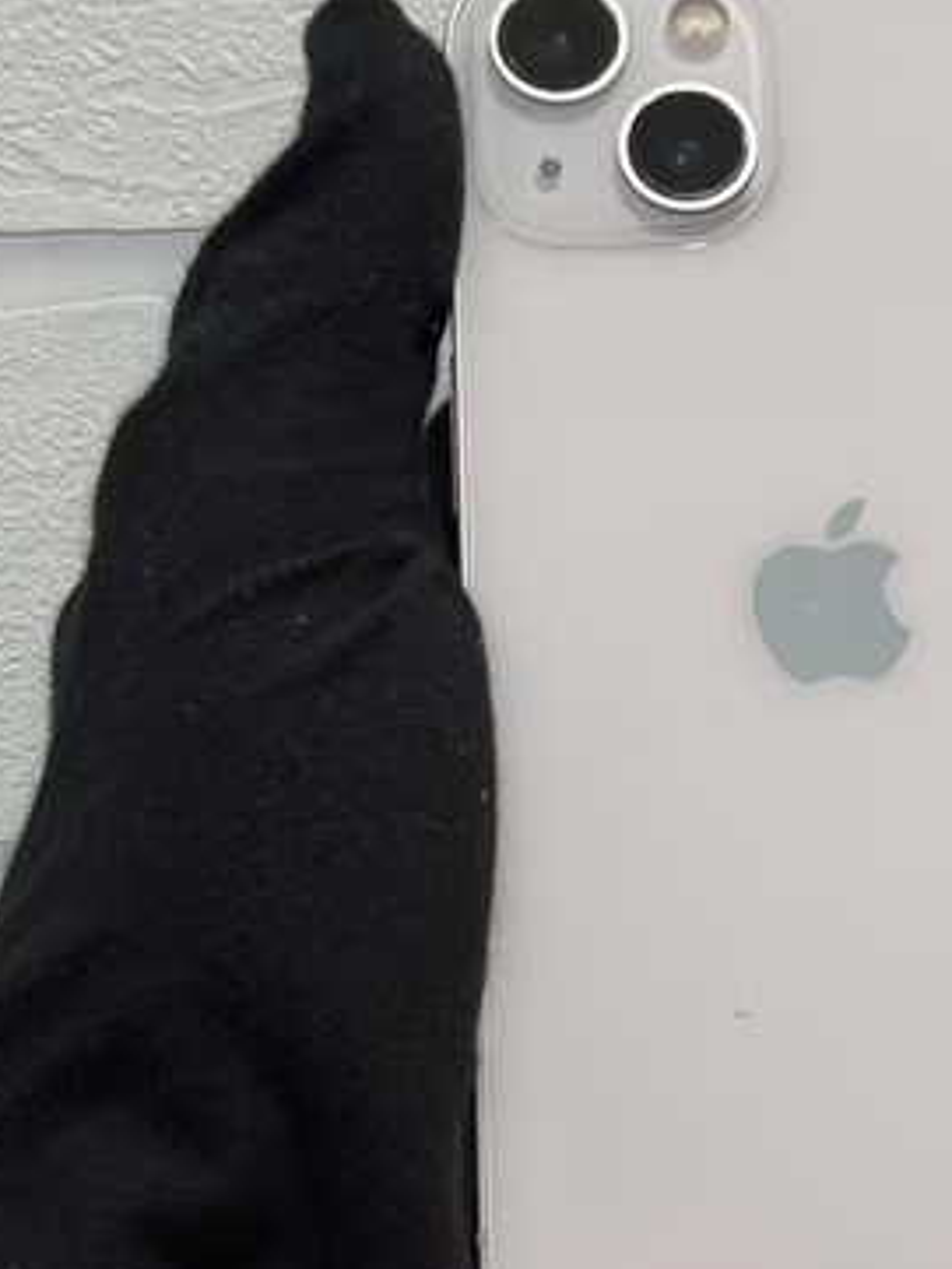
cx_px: 819
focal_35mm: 85
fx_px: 3115
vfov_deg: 23.0
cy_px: 643
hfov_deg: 17.2
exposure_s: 1/50
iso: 50
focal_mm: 6.76
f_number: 1.78
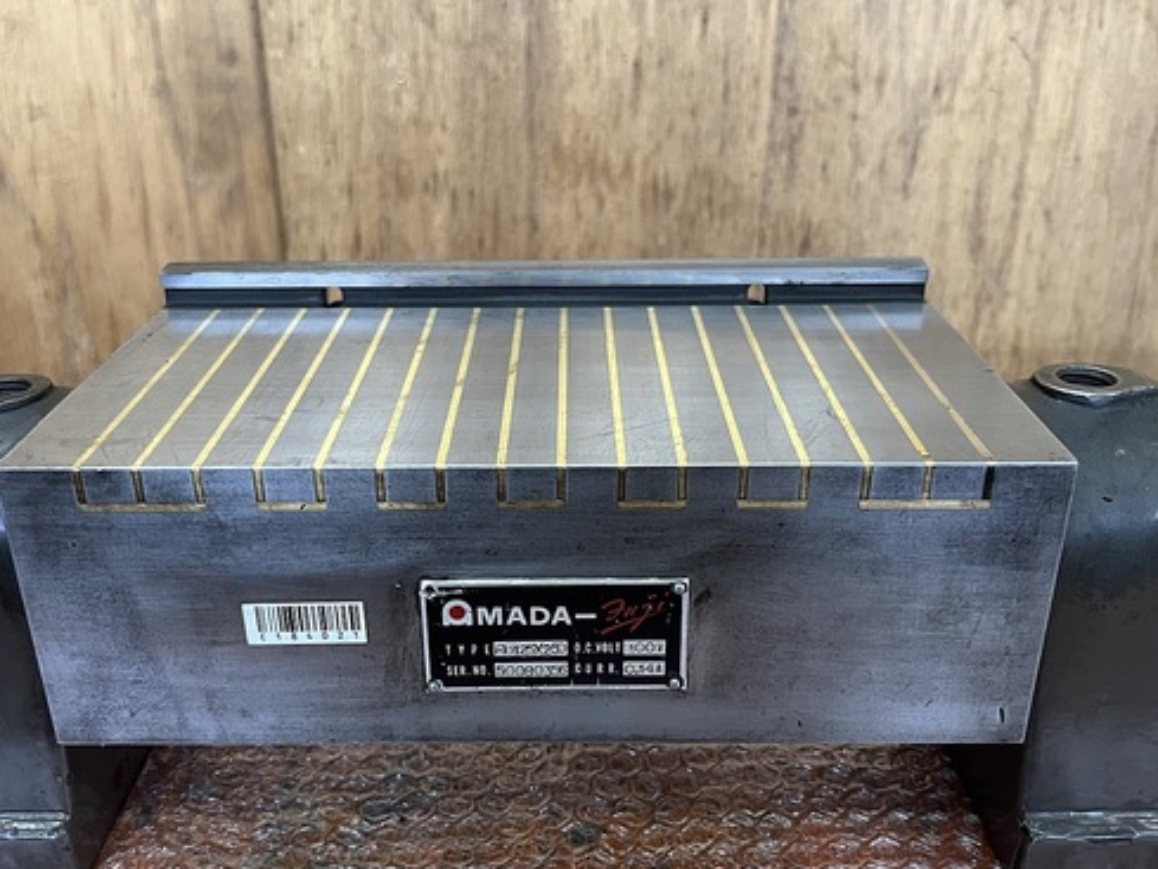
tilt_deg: -27.0
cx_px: 561
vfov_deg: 41.7
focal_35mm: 34
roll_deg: +2.0
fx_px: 1138
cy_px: 502
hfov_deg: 53.9
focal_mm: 5.1
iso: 125
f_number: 1.6
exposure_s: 1/68
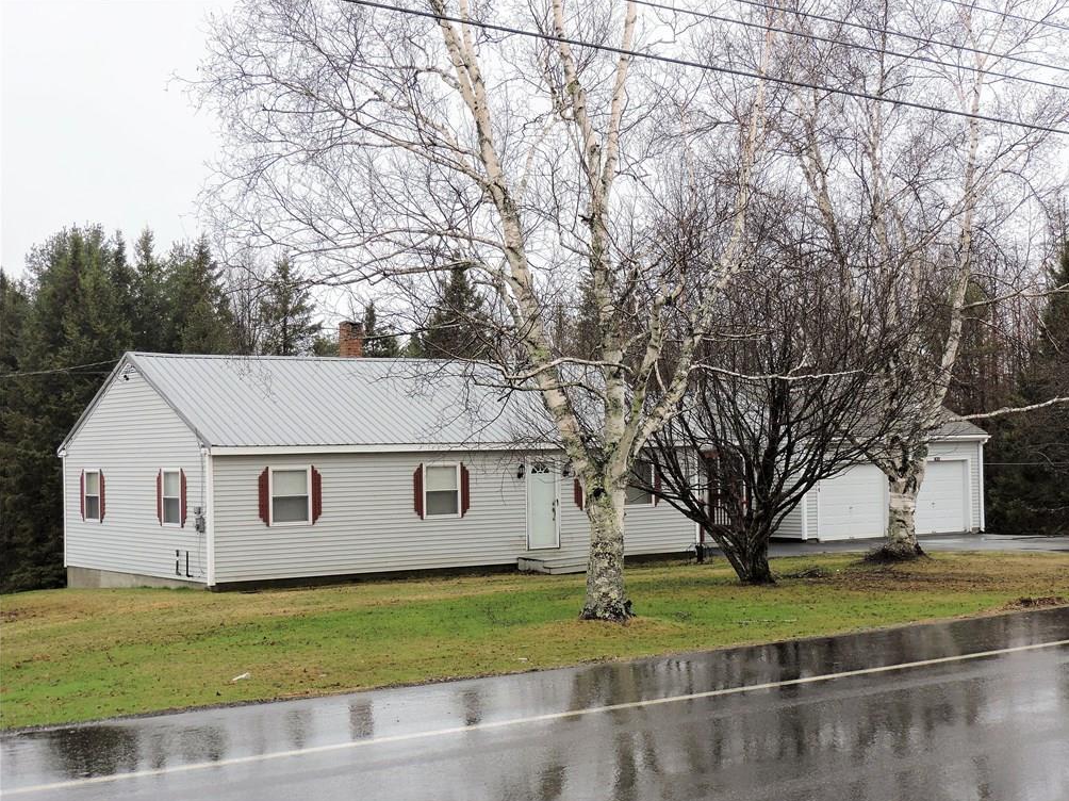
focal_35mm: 51
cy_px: 406
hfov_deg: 37.5
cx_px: 544
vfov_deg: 28.5
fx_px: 1574
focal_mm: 8.9
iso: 100
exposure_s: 1/160
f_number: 3.6
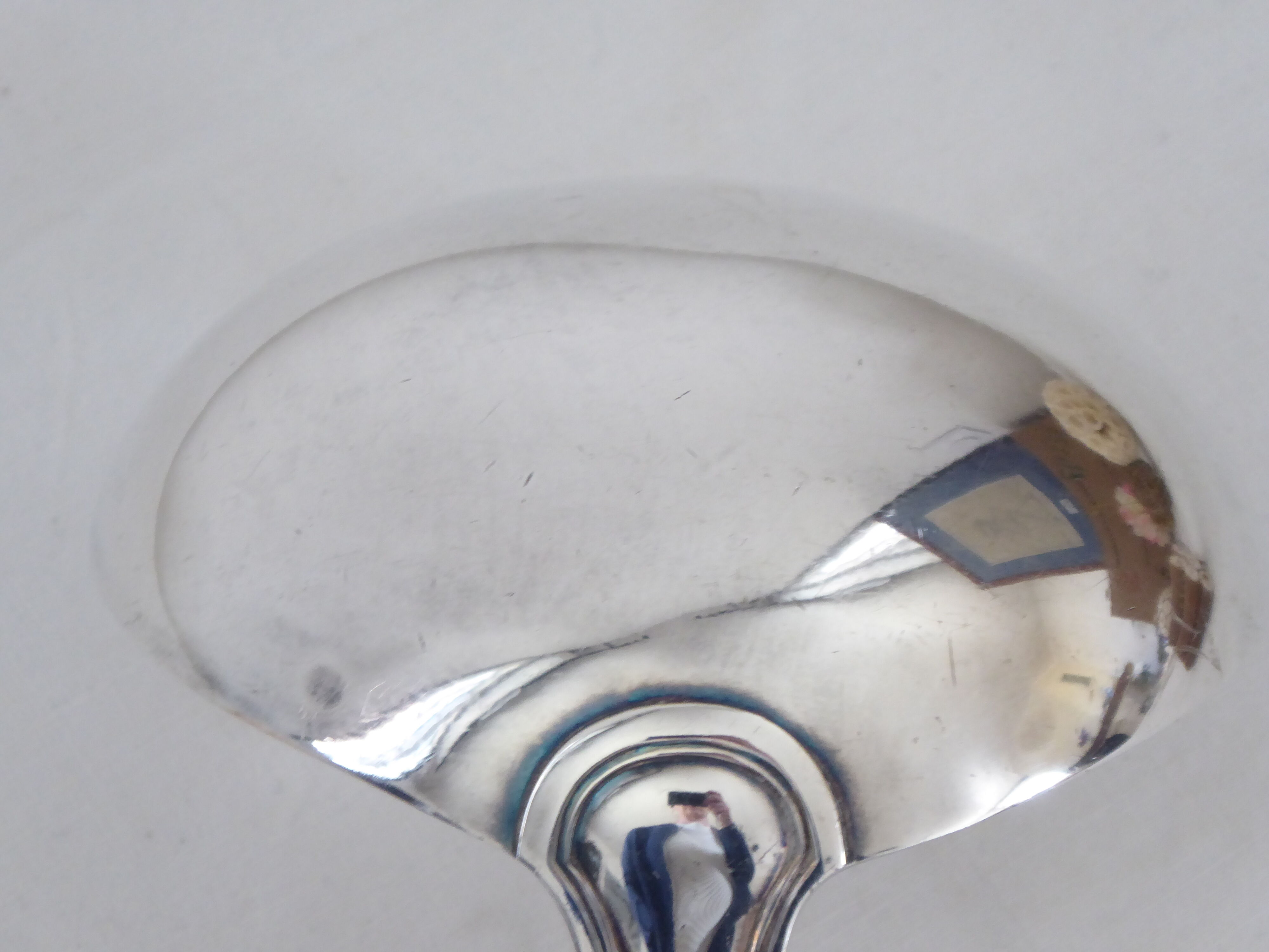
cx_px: 634
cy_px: 476
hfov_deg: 14.3
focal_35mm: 138
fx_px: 5059
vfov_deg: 10.7
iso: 400
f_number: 5.2
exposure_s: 1/20
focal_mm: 22.3
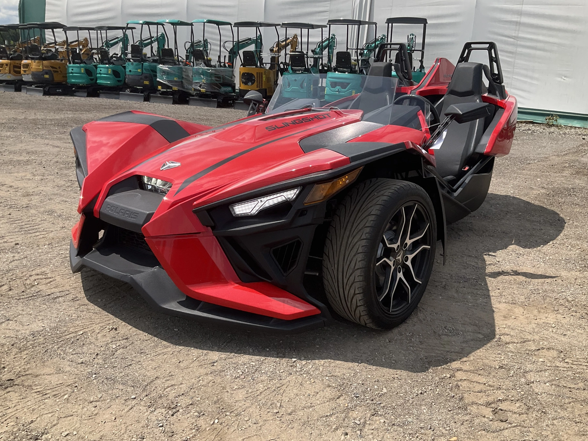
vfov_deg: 44.1
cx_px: 290
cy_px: 220
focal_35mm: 32
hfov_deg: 56.8
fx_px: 543
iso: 25
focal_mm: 3
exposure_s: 1/1577
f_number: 1.8
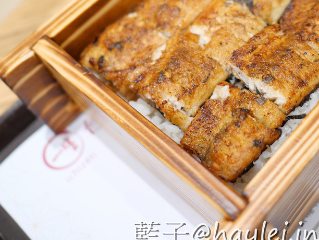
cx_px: 225
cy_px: 65
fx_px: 452
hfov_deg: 38.2
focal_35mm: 49
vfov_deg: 29.3
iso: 200
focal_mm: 15
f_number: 1.7
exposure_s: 1/100
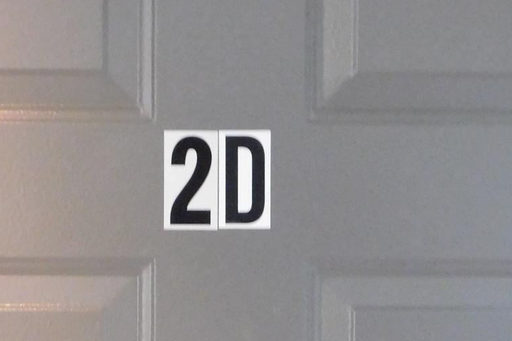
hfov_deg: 16.0
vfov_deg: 10.6
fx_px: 1820
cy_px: 389
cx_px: 204
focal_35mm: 128
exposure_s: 1/3
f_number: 3.7
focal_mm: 8
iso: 800
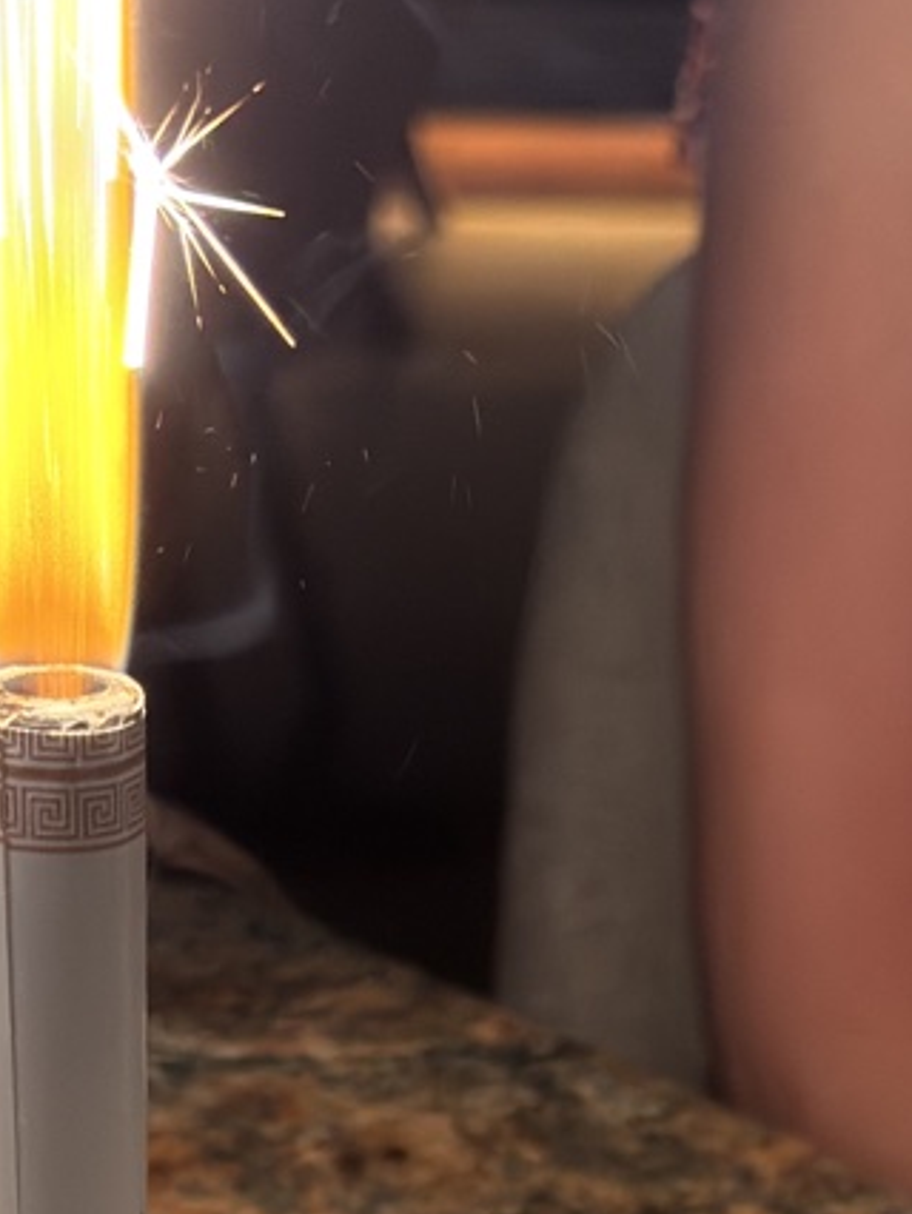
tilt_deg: -28.2
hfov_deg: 11.2
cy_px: 1667
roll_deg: -1.2
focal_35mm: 132
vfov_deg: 14.2
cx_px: 388
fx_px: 4632
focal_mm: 6.76
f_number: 1.78
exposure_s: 1/60
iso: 160
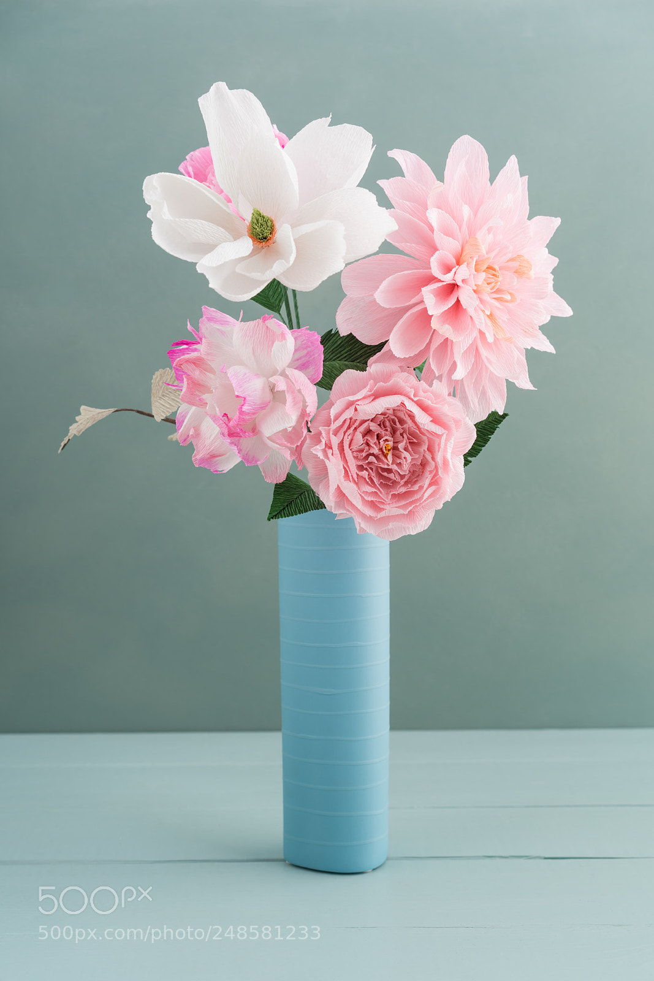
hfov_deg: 24.6
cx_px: 327
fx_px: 1498
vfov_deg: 36.2
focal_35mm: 55
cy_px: 490
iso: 100
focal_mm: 55
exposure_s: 1/125
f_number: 6.3
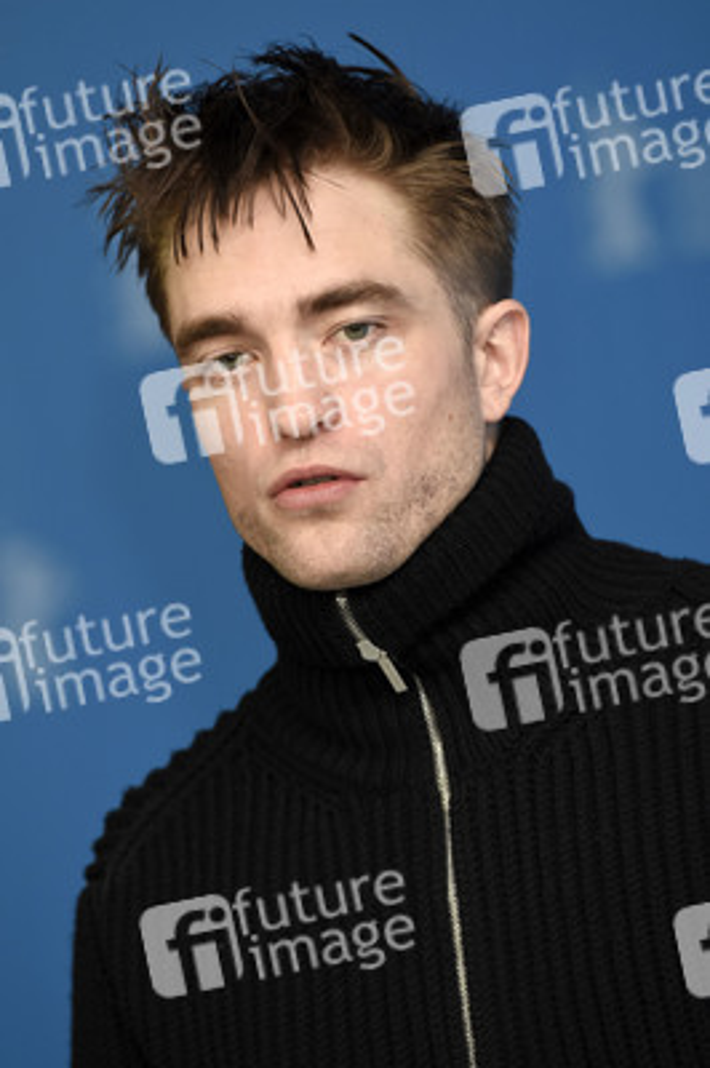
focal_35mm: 285
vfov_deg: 7.2
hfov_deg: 4.8
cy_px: 534
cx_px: 355
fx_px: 8445
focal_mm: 190
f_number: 3.5
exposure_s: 1/320
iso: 800
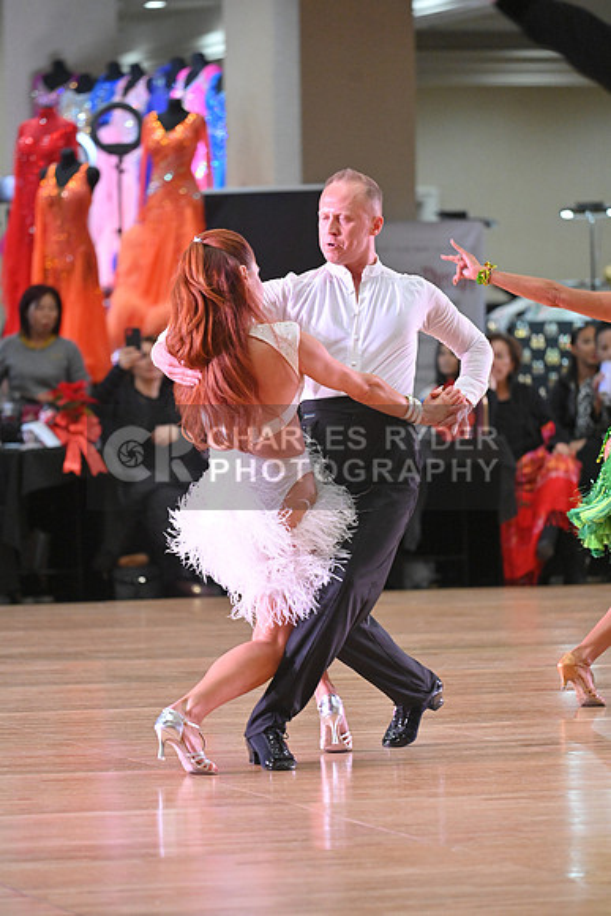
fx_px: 4834
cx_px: 306
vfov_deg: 10.8
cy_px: 458
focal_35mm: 190
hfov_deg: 7.2
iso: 4000
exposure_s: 1/400
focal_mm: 190
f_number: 4
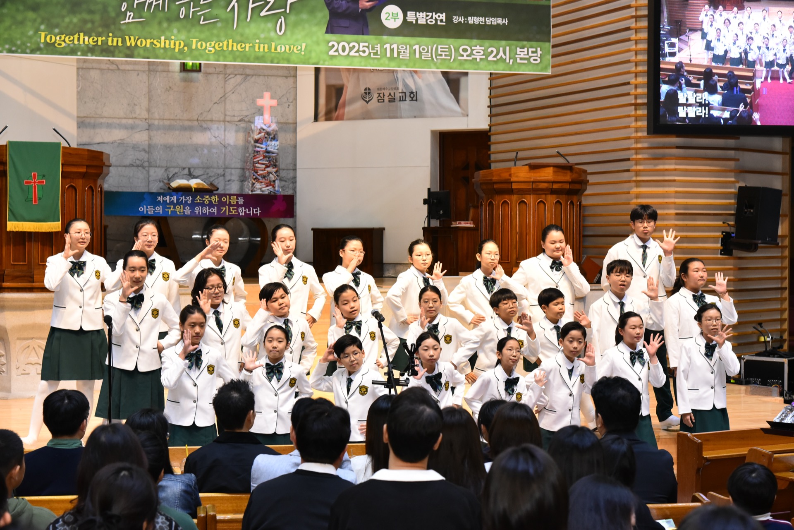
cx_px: 397
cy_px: 265
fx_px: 1456
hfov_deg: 30.5
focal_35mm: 66
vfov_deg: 20.6
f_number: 5.6
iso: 3200
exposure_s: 1/125
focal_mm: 66
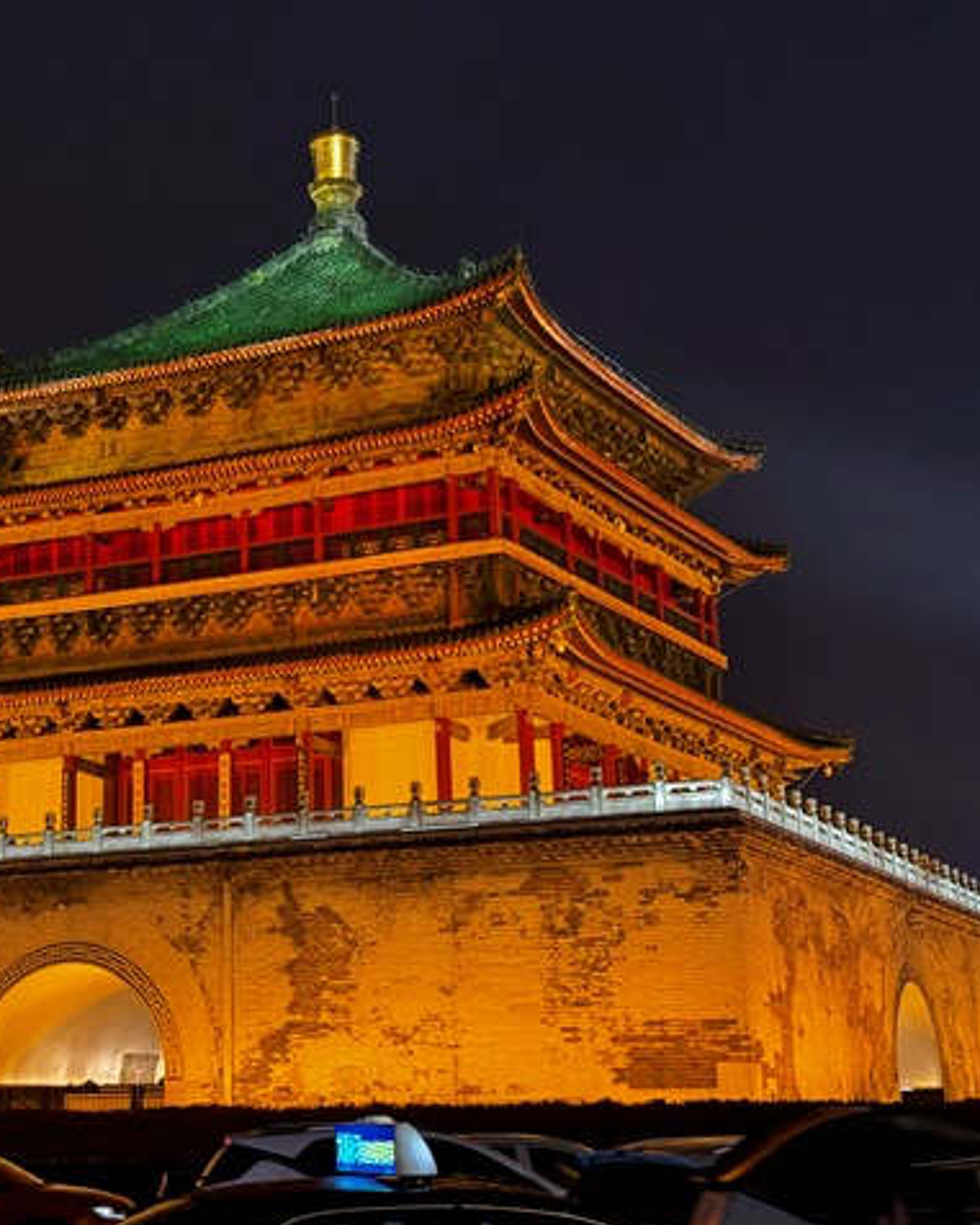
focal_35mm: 63
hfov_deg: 23.9
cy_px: 615
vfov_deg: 30.0
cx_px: 231
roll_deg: +0.7
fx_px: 2283
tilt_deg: +10.9
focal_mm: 6.76
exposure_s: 1/50
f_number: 1.78
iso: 200
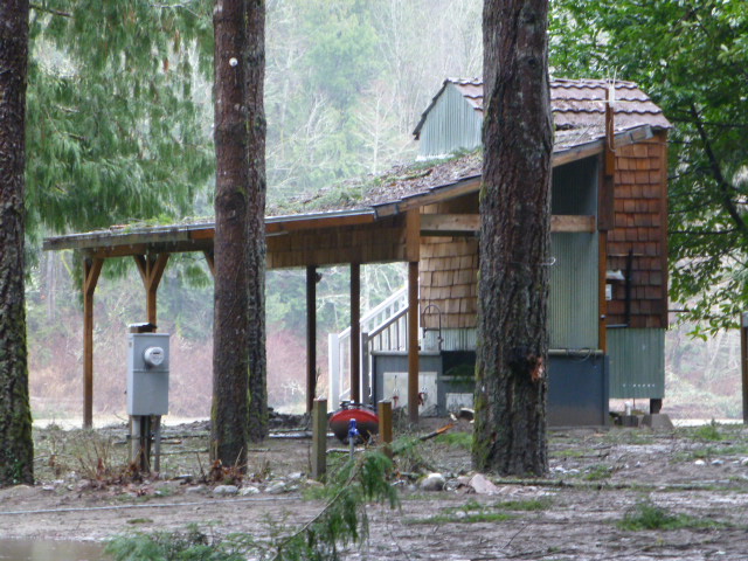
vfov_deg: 8.4
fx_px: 3803
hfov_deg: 11.2
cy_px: 280
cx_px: 374
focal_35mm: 176
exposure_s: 1/10
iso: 400
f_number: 5.4
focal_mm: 31.3
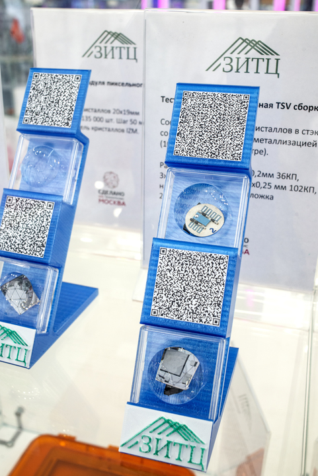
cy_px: 238
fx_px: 463
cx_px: 159
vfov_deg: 54.4
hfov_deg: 37.9
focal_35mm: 35
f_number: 8
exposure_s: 1/125
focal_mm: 35
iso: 640
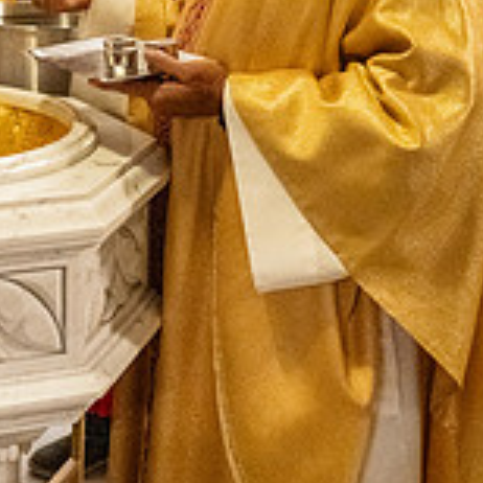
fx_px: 1216
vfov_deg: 21.5
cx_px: -110
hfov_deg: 20.8
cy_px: -24
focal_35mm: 77
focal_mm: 24
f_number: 4.5
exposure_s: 1/60
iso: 5000
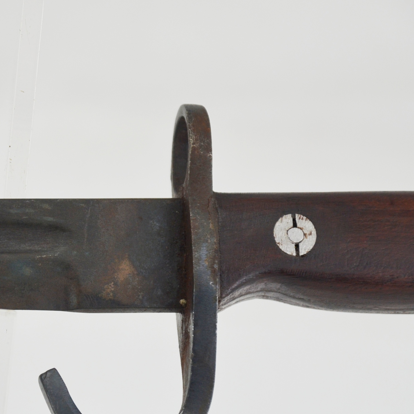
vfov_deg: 5.0
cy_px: 257
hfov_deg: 5.0
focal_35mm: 352
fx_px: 4761
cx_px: 101
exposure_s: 1/250
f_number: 5.6
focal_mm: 135
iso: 560
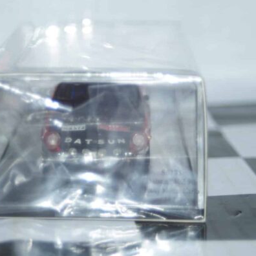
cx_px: 93
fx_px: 971
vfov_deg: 15.0
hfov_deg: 15.0
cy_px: 128
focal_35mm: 116
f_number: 5.6
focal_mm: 60
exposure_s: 1/125
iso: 320
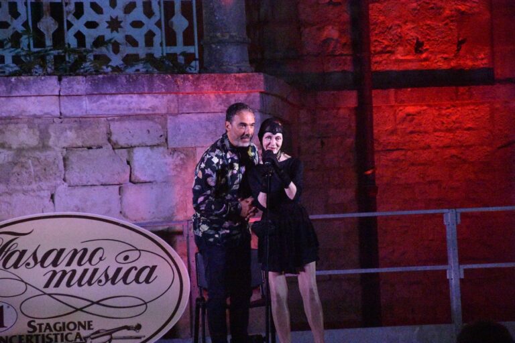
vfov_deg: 10.8
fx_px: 1824
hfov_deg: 16.1
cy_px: 172
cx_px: 258
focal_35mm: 128
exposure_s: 1/1000
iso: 25600
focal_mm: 85
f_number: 5.3
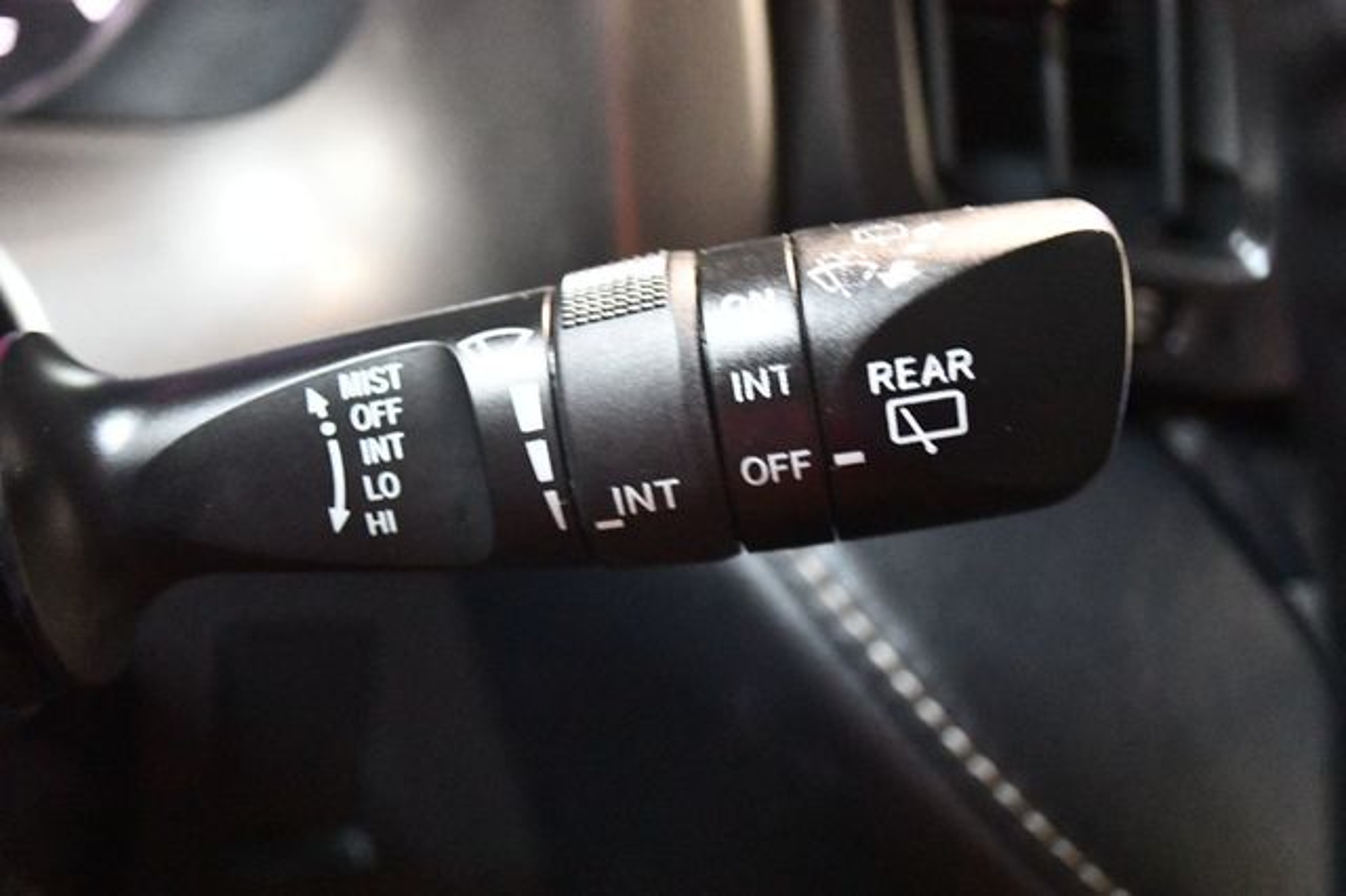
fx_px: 1794
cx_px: 673
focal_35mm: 48
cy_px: 448
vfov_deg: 28.0
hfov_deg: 41.1
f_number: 4.8
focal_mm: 32
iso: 12800
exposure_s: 1/20
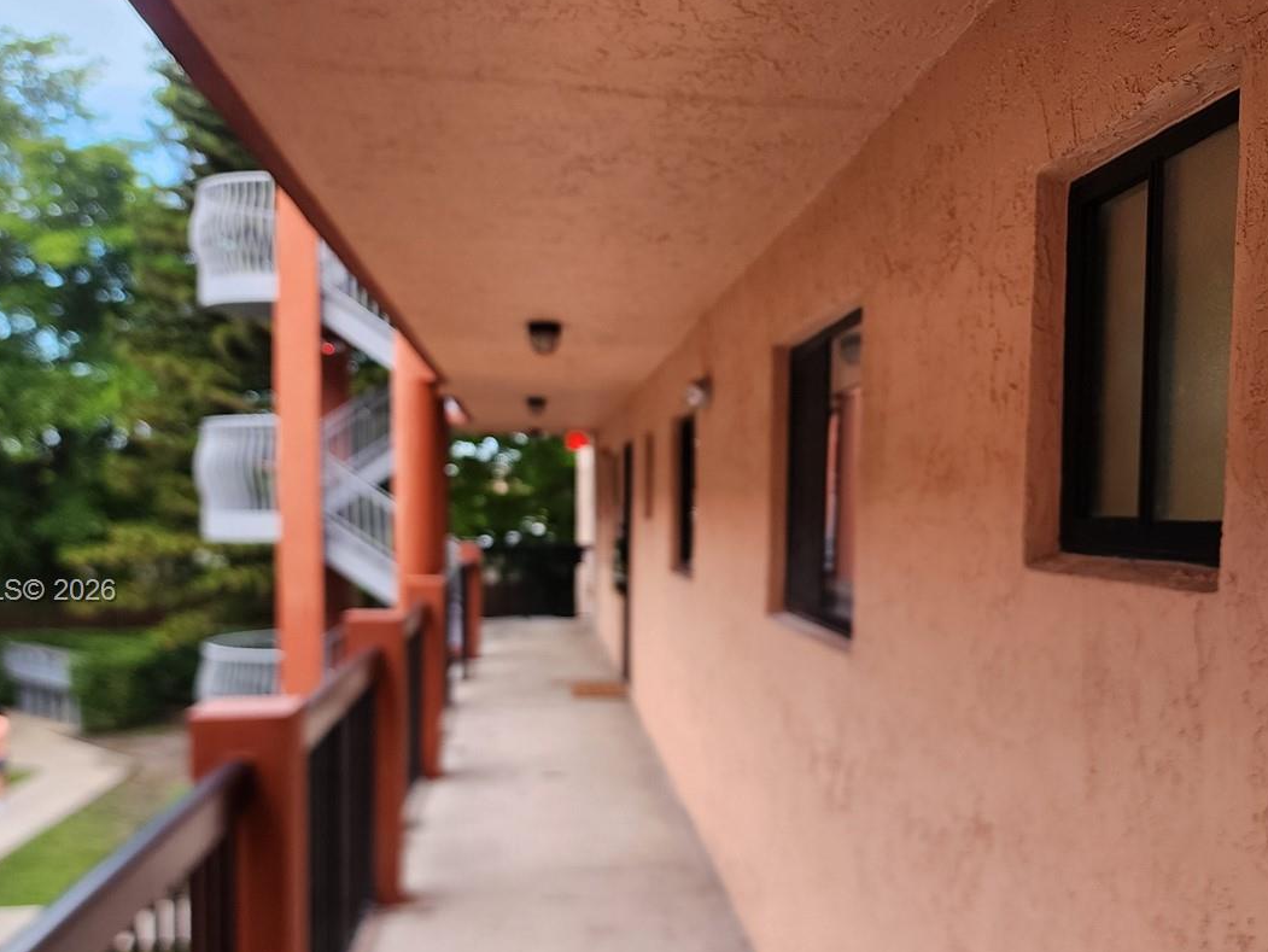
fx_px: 1283
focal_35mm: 35
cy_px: 592
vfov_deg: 40.5
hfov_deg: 52.5
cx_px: 706
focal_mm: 6.4
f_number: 1.8
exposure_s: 1/180
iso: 125
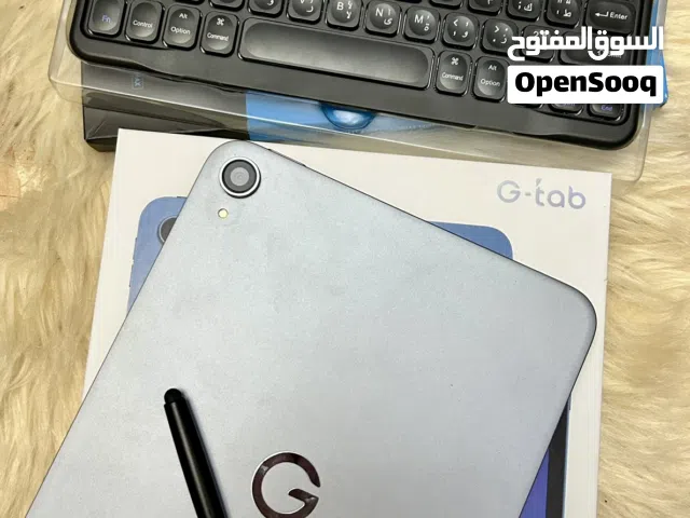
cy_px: 259
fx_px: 518
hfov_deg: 67.3
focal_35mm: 26
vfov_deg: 53.1
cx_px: 345
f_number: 1.5
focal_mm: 5.7
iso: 250
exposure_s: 1/50
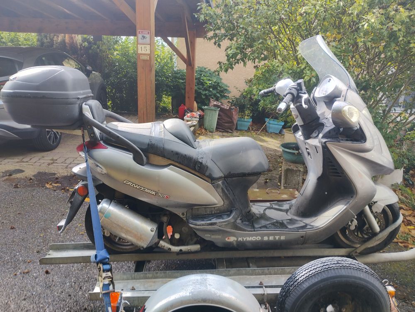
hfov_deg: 63.4
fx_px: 336
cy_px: 156
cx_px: 208
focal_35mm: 28
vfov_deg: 49.9
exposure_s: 1/119
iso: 100
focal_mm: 4.27
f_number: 1.8
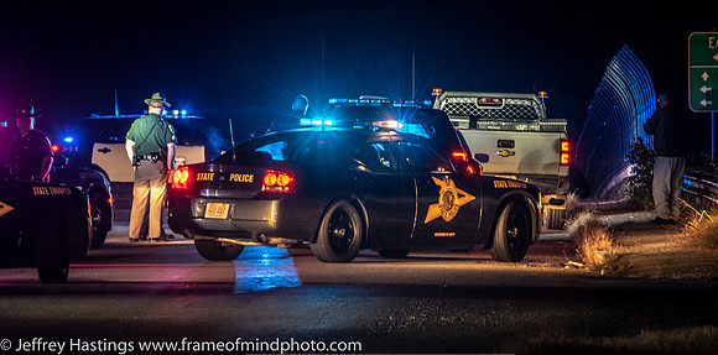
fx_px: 6146
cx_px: 335
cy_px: 151
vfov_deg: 3.3
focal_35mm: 332
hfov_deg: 6.7
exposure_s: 1/30
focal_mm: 190
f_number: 5.6
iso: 2000
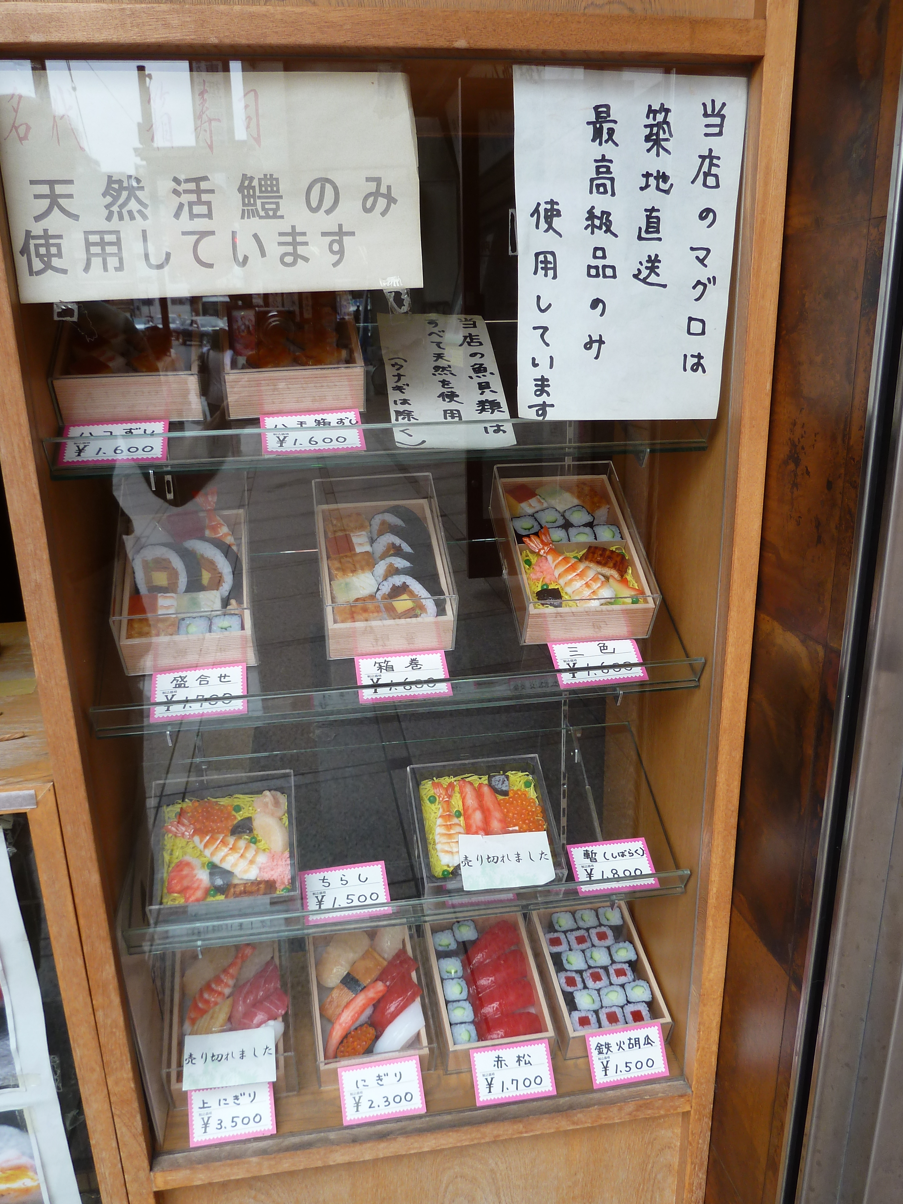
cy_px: 649
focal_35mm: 27
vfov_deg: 65.2
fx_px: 939
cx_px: 443
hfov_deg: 51.4
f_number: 3.3
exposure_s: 1/80
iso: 80
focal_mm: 4.1
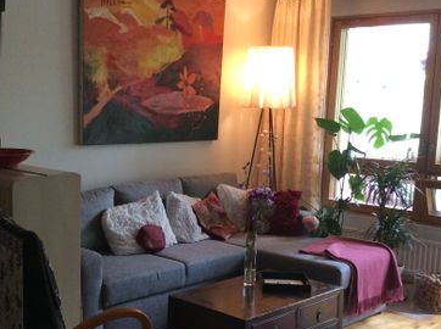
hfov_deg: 36.0
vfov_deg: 27.3
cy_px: 210
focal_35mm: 53
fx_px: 674
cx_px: 161
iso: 125
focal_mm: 3.3
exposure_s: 1/25
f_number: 2.4
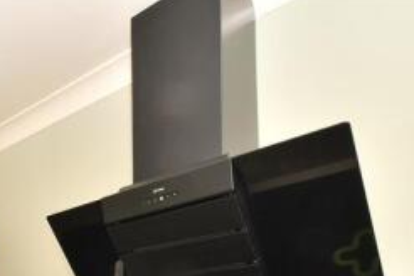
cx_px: -82
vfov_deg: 27.7
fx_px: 460
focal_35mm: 40
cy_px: 361
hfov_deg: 37.0
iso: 500
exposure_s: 1/15
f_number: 8
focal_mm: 10
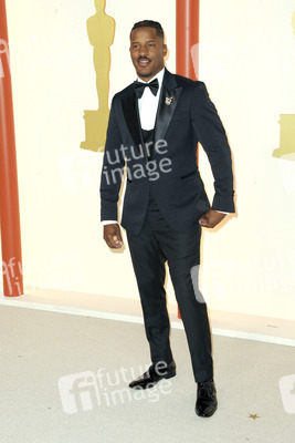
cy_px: 222
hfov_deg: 21.9
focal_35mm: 62
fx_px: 761
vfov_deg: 32.4
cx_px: 148
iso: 1600
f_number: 7.1
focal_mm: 62
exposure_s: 1/200
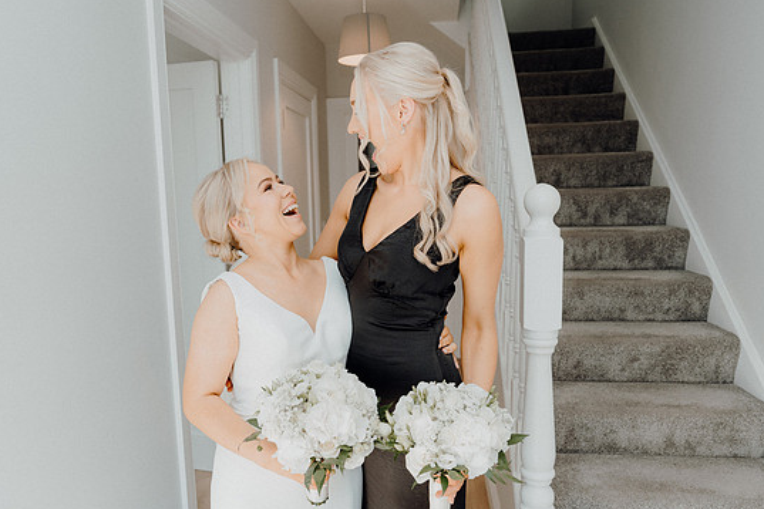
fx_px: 573
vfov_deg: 47.9
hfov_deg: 67.3
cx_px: 360
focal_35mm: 27
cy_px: 267
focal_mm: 25
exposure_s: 1/160
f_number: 3.5
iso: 125
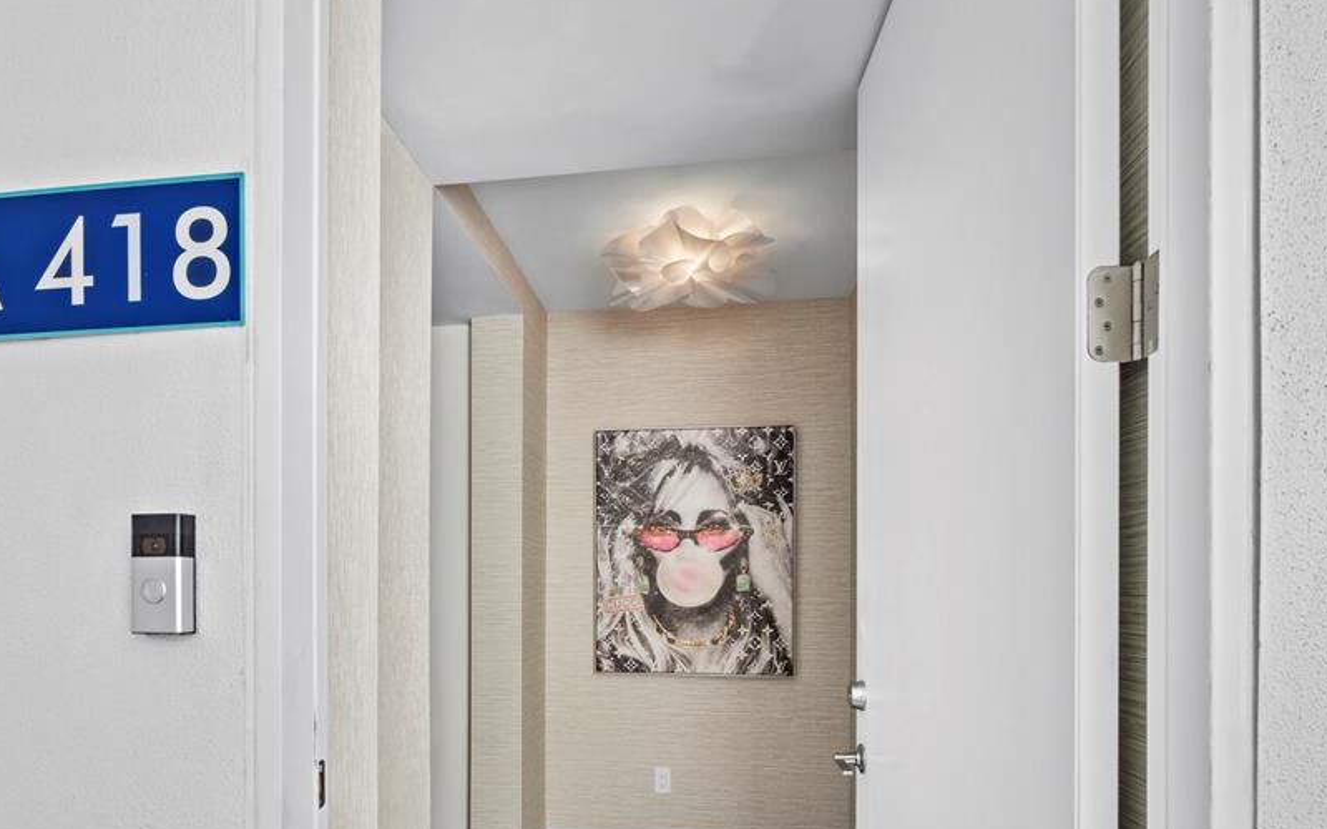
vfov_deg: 60.3
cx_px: 590
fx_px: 687
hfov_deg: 87.7
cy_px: 573
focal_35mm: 19
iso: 320
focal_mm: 7
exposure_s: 1/40
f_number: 11
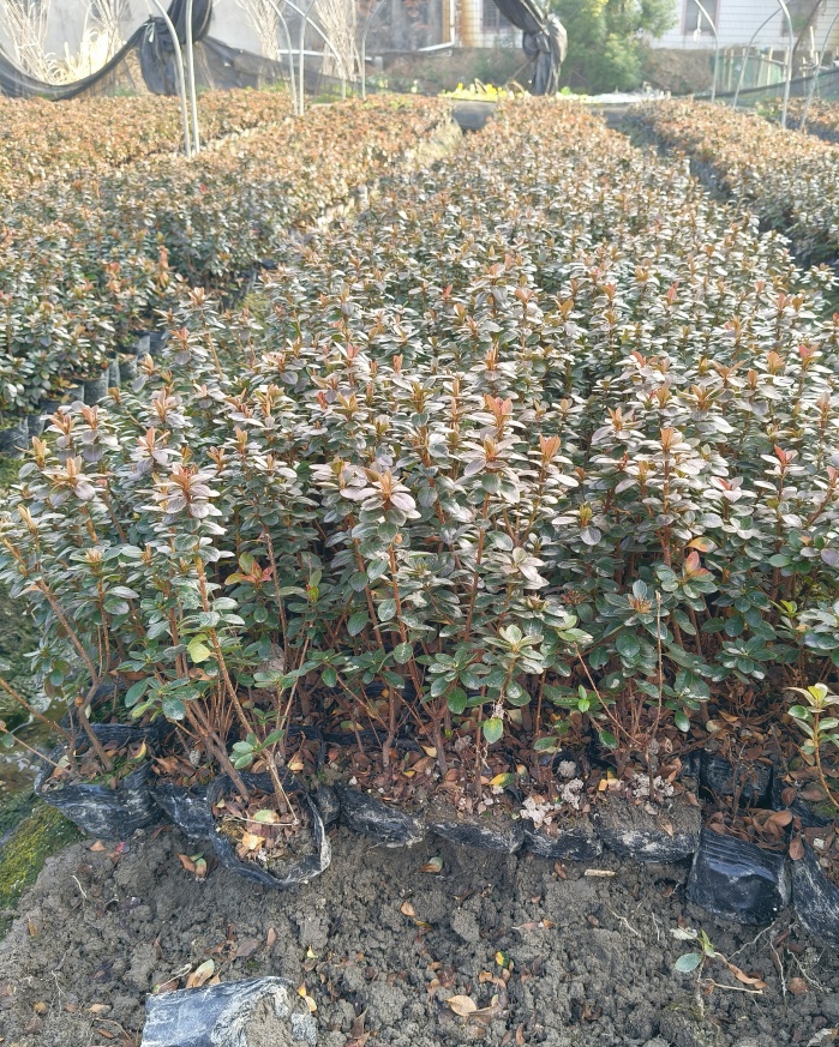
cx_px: 473
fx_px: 962
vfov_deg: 56.9
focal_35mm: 31
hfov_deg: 47.0
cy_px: 600
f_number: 1.8
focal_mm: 4.84
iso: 80
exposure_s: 1/213
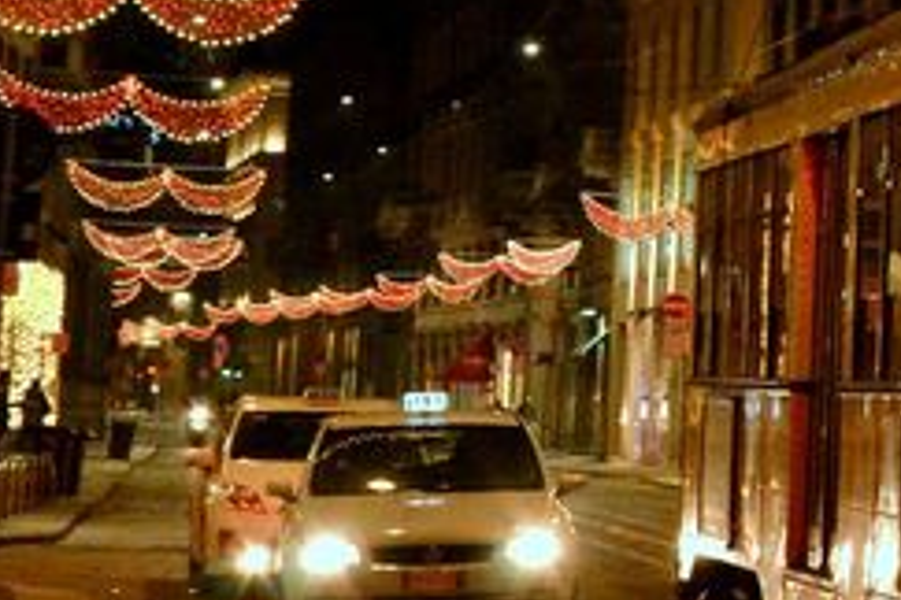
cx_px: 1413
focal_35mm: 178
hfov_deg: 11.0
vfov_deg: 7.7
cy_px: 54
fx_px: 4455
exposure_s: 1/20
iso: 1600
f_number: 8
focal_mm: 32
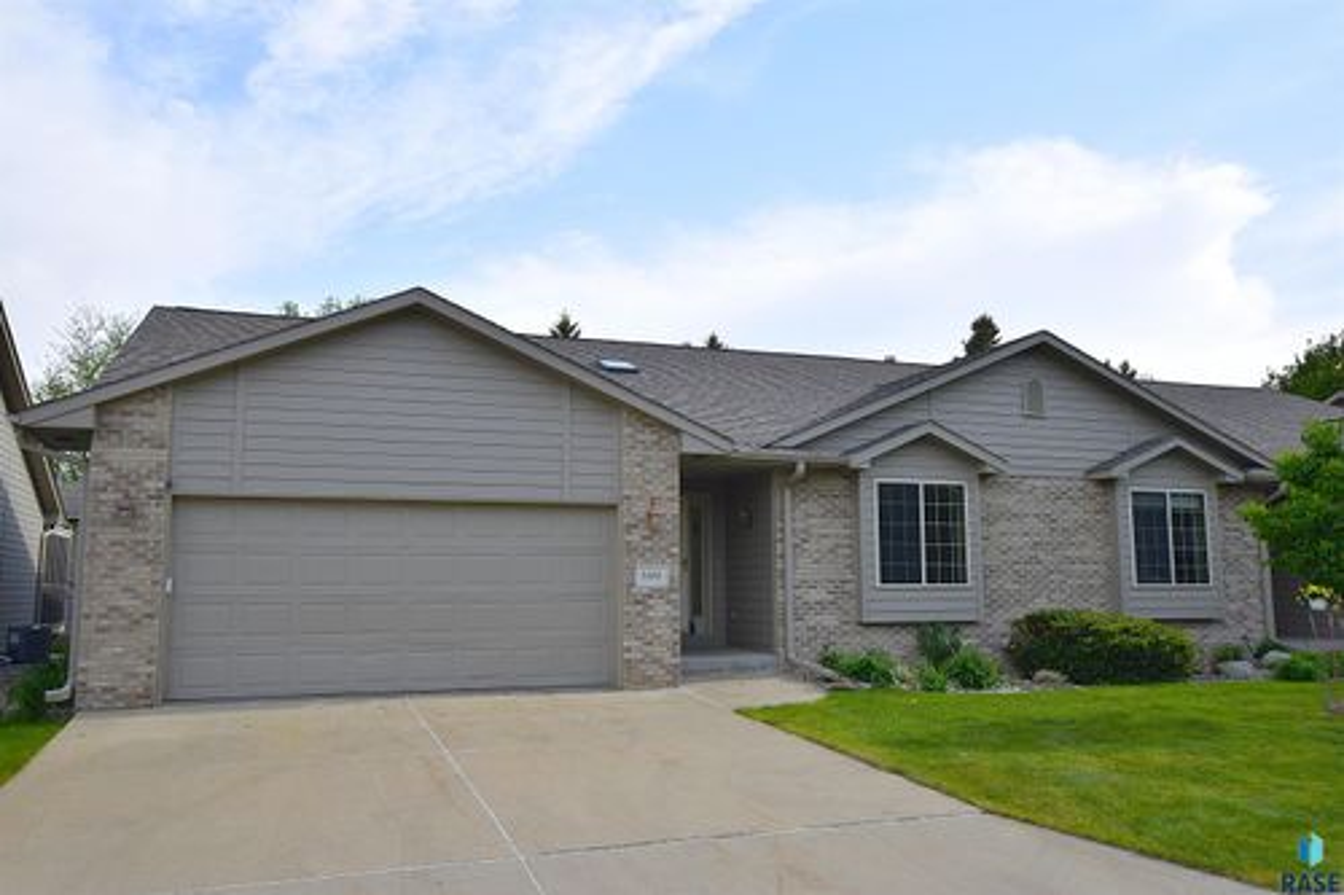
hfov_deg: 61.9
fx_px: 1120
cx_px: 672
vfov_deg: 43.6
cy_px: 448
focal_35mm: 30
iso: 200
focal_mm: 20
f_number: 8
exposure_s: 1/320
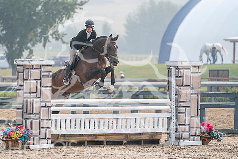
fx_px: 2599
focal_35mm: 393
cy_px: 81
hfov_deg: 5.2
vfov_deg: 3.5
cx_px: 104
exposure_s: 1/800
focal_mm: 336
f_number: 5.6
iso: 500
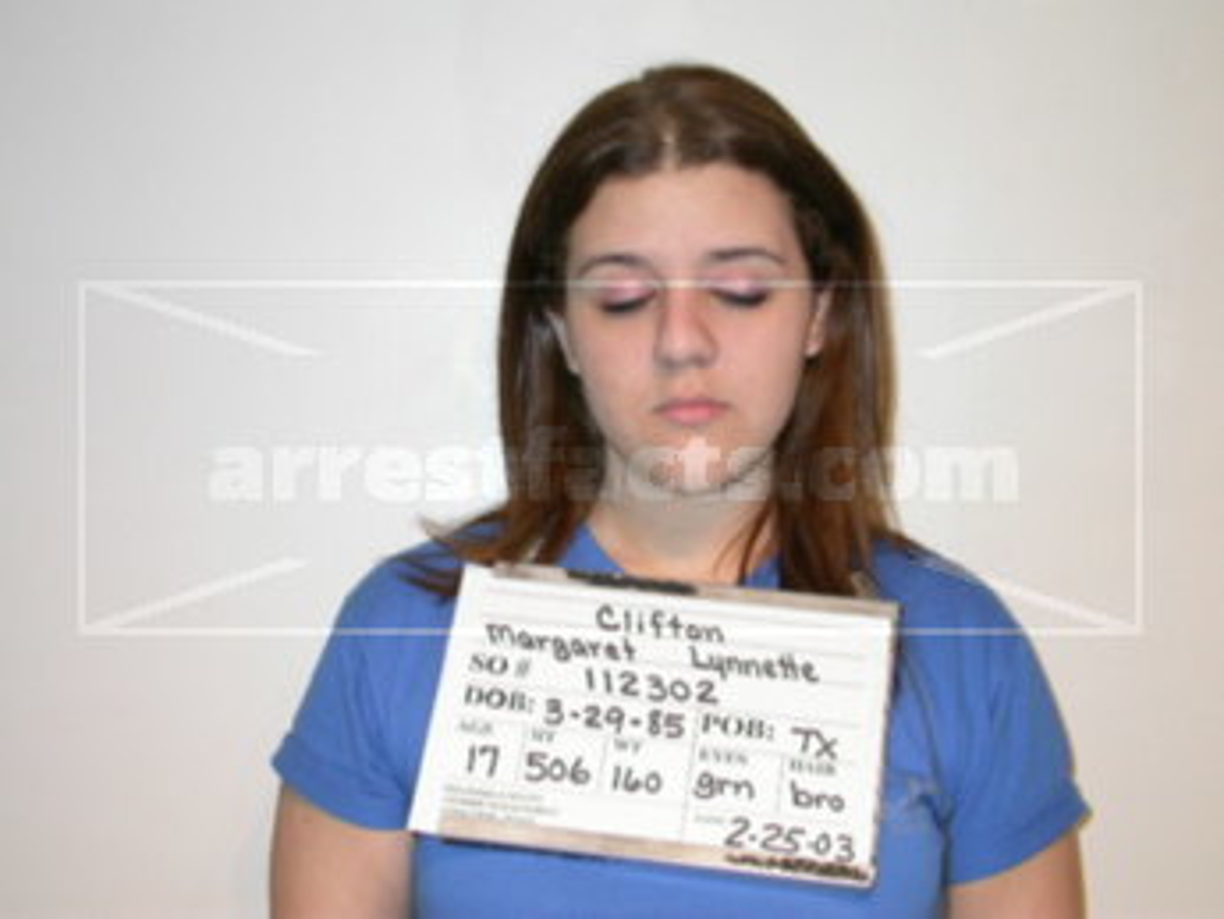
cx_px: 612
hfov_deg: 30.3
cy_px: 460
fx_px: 2264
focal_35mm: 64
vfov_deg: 22.9
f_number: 3.2
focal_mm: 13.3
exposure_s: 1/60.3
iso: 100
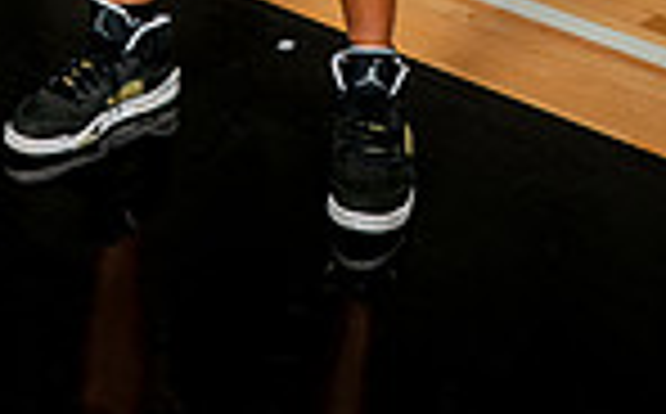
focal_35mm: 118
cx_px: 207
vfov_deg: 9.8
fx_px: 2139
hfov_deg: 17.6
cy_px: -576
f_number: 8
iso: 250
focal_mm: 38
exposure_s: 1/400
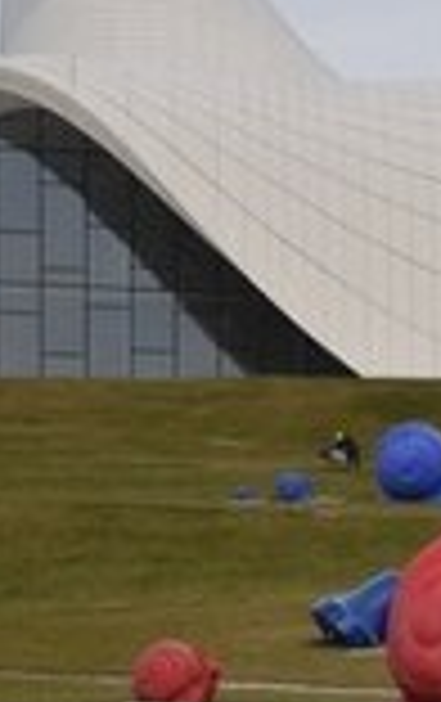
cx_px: 1040
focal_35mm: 219
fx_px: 4196
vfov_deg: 9.5
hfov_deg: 5.8
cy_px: 677
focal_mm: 34
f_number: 5.6
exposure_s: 1/250
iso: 100
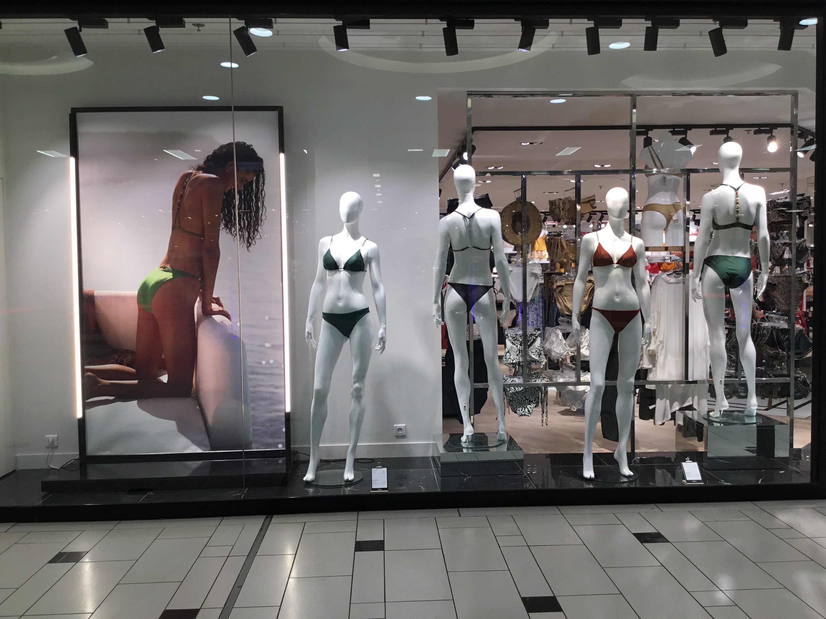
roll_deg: +1.3
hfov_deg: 58.4
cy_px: 310
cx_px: 413
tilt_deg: -3.1
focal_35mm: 31
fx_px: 740
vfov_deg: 45.4
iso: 40
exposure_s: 1/100
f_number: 2.4
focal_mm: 3.3
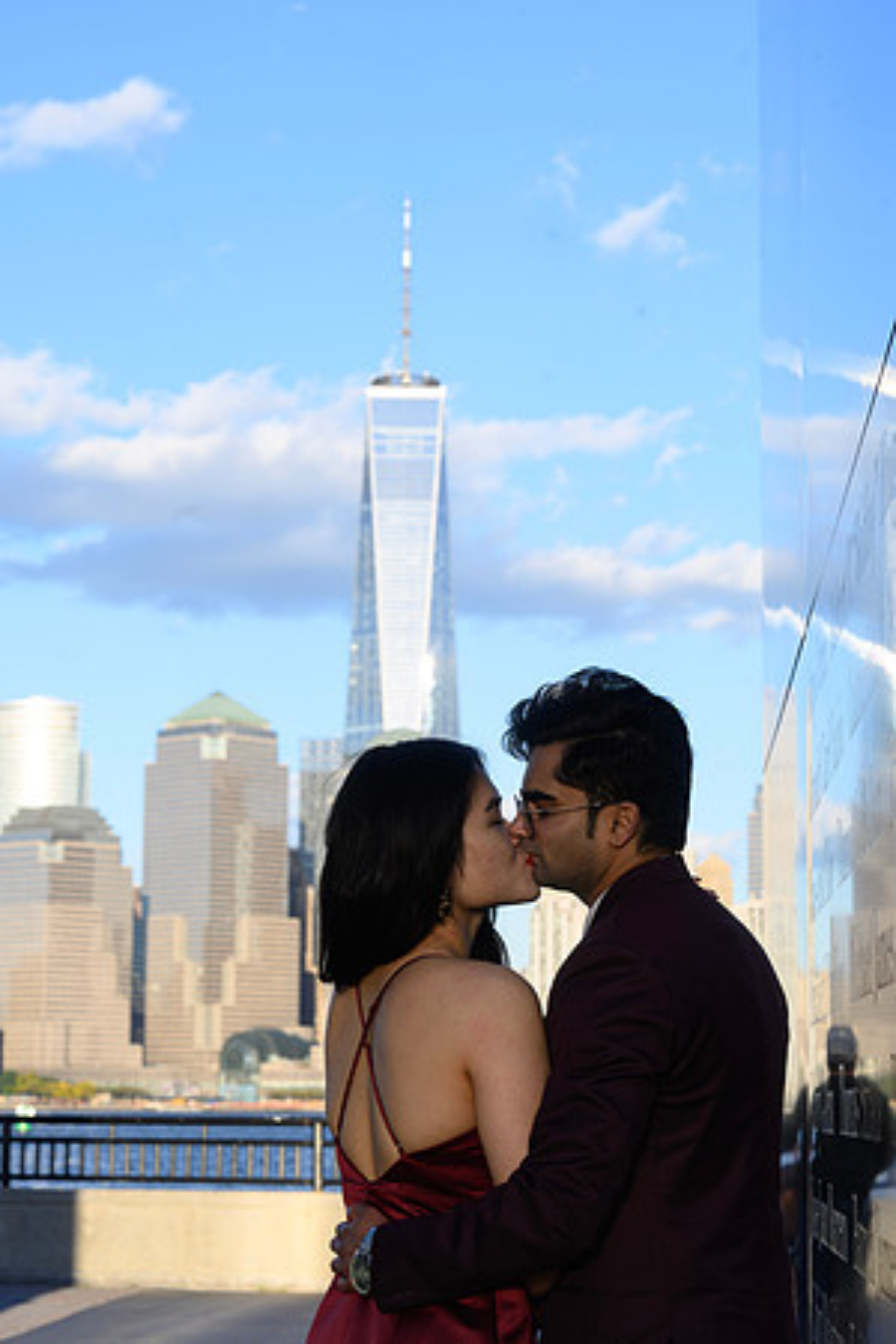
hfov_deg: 16.1
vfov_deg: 23.9
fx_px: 3173
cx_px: 448
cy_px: 672
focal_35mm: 85
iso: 160
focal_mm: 85
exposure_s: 1/125
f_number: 10
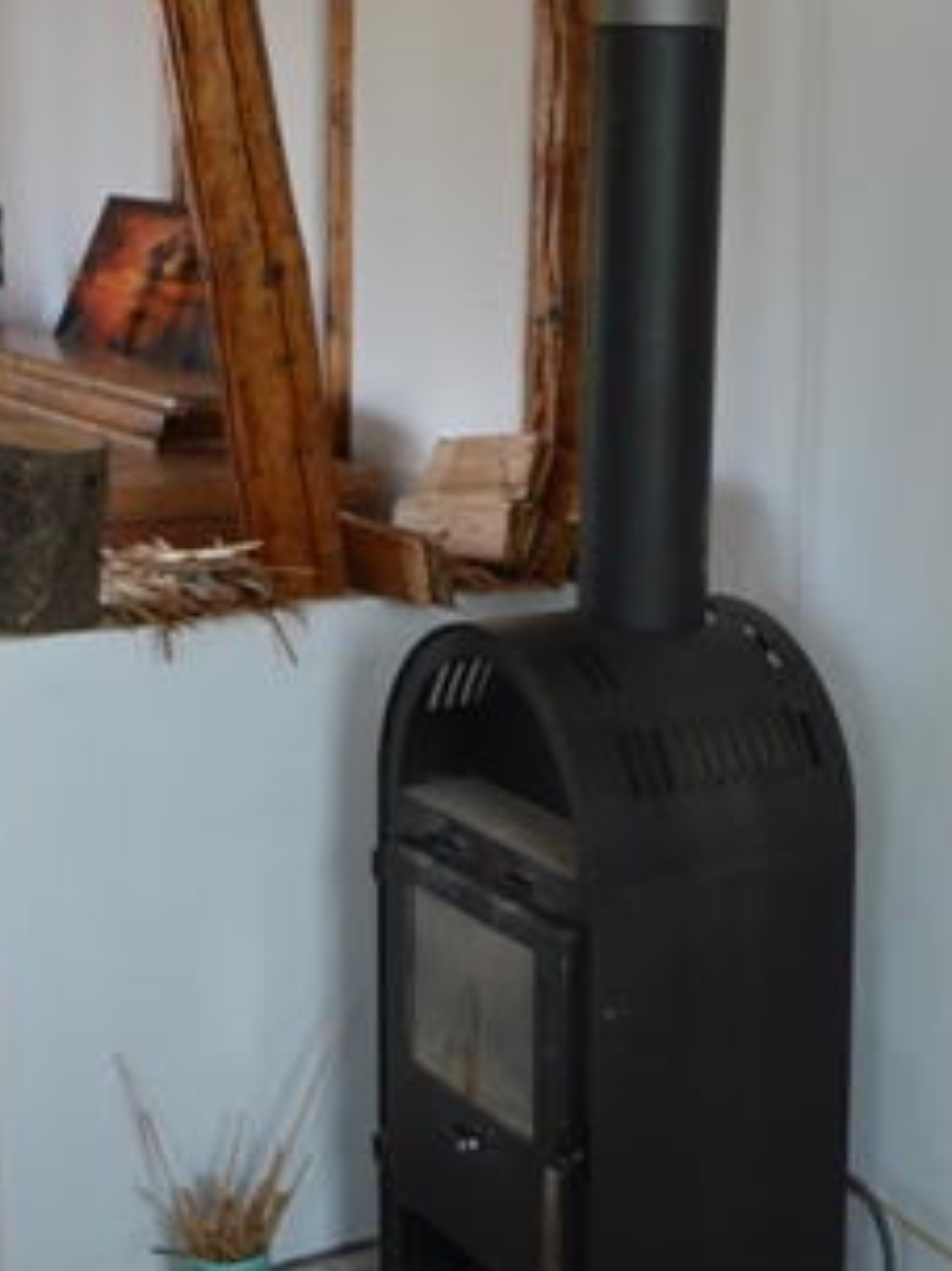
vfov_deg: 28.6
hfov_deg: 21.8
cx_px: 654
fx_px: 2459
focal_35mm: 67
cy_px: 348
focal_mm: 22
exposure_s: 1/60
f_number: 3.8
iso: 400
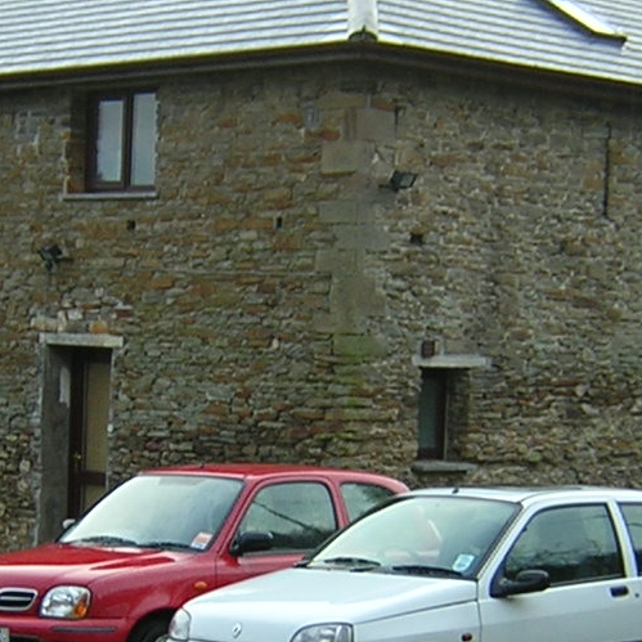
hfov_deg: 17.1
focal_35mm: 102
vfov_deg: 17.0
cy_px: 457
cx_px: 324
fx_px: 2140
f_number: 2.6
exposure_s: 1/47.3
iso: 100
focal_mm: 4.7
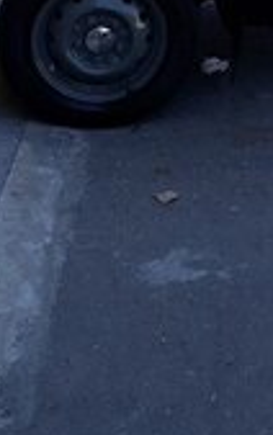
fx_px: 997
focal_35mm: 84
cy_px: -129
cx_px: 343
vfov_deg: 22.1
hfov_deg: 15.0
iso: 40
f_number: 1.9
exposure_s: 1/306
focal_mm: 3.6
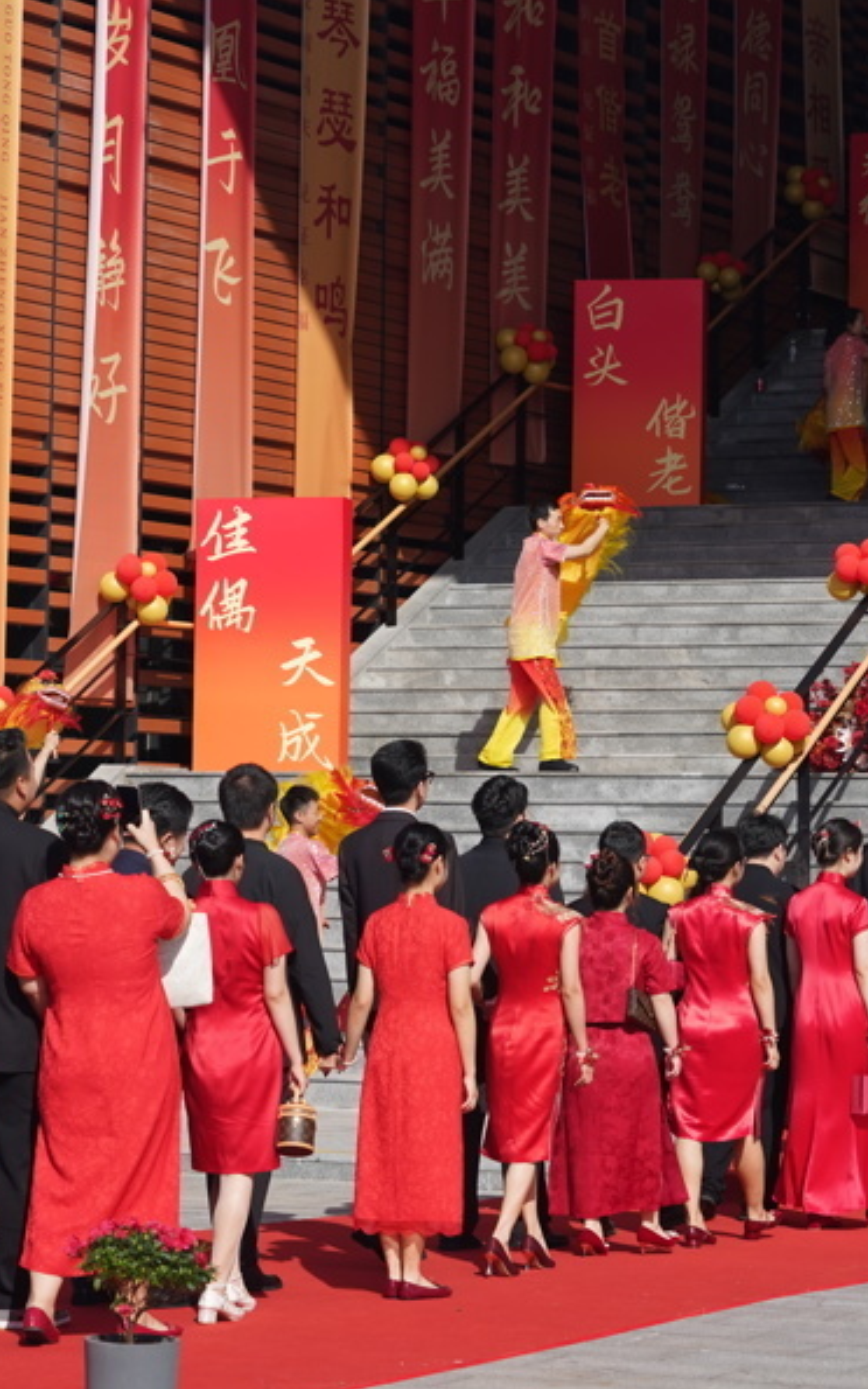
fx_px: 4087
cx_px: 455
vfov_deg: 19.3
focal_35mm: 108
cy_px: 696
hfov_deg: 12.1
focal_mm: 70
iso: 320
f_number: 5
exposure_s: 1/2000
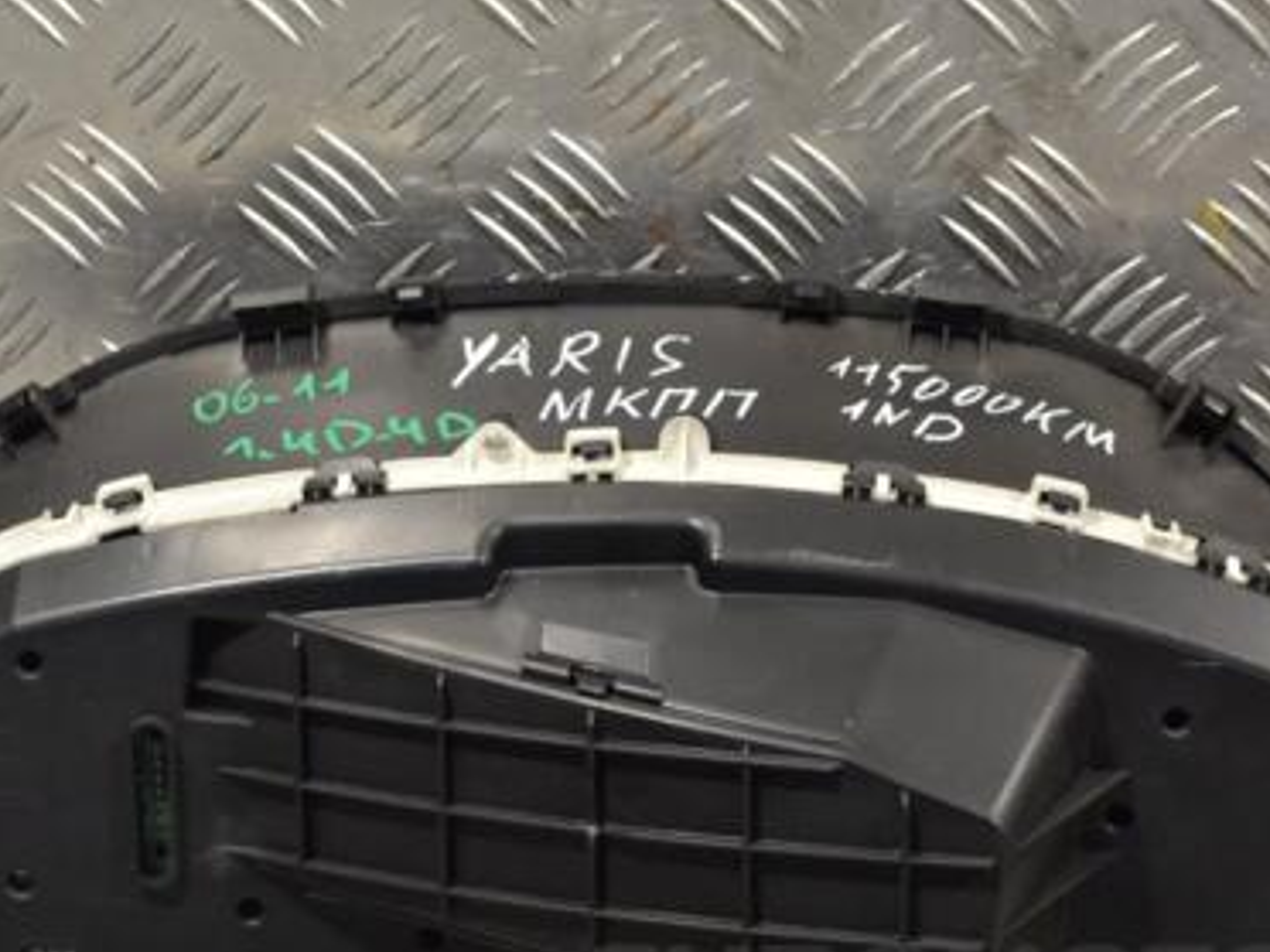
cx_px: 526
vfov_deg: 14.1
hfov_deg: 18.7
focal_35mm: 105
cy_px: 543
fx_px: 3844
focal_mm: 45
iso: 3200
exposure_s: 1/250
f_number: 8
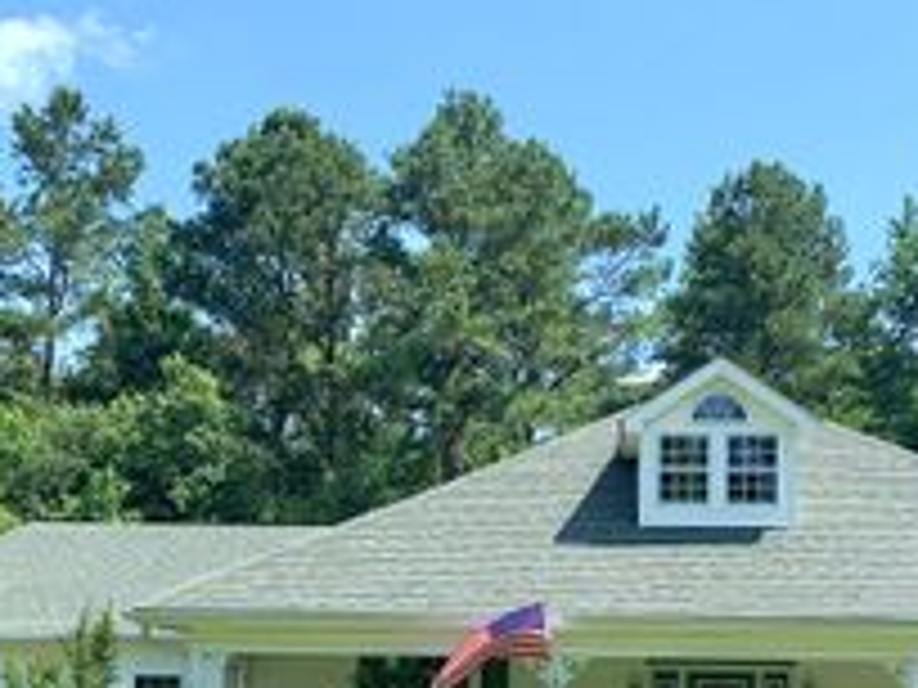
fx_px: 1459
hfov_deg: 34.8
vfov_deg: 25.5
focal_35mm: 55
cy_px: 650
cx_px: 569
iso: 25
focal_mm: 4.25
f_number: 1.8
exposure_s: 1/1124
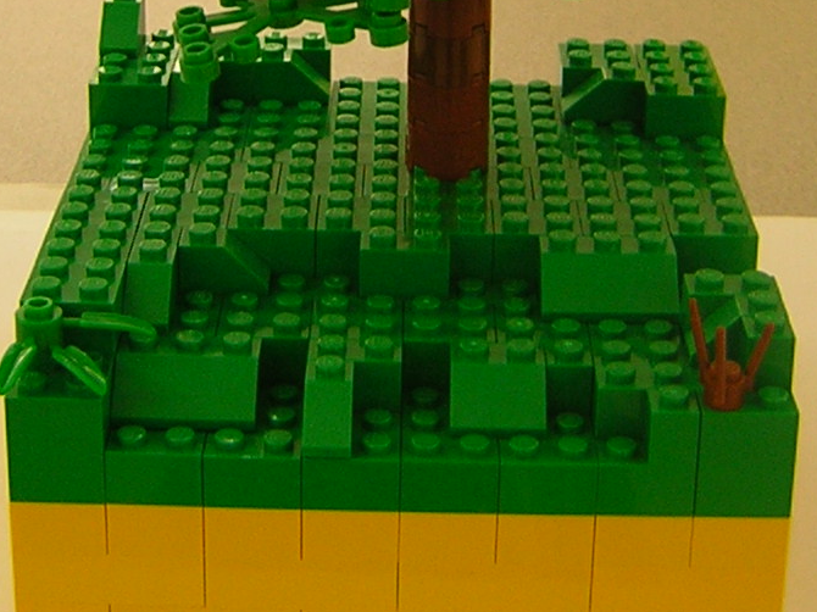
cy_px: 15
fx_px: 2029
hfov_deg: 22.8
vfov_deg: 16.8
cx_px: 423
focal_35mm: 86
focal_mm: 4.7
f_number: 2.6
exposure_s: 1/6.4
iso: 50
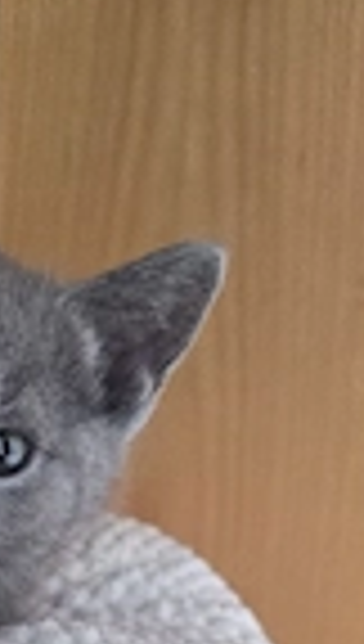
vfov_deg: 27.7
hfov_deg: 16.3
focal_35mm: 70
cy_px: 694
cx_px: -117
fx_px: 1195
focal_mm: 6.3
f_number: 1.7
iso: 640
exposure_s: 1/120
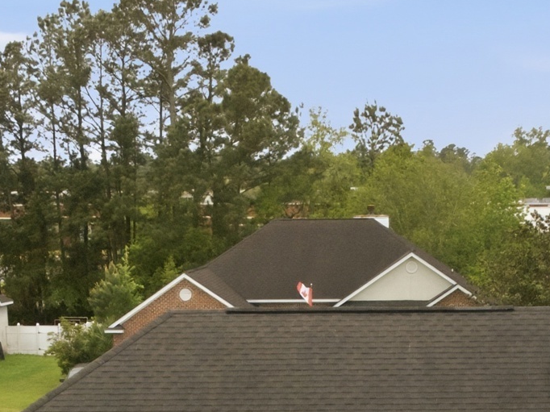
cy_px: 556
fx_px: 1398
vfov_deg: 15.8
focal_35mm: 88
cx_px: 318
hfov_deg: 22.2
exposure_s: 1/200
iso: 400
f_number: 11
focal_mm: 12.3
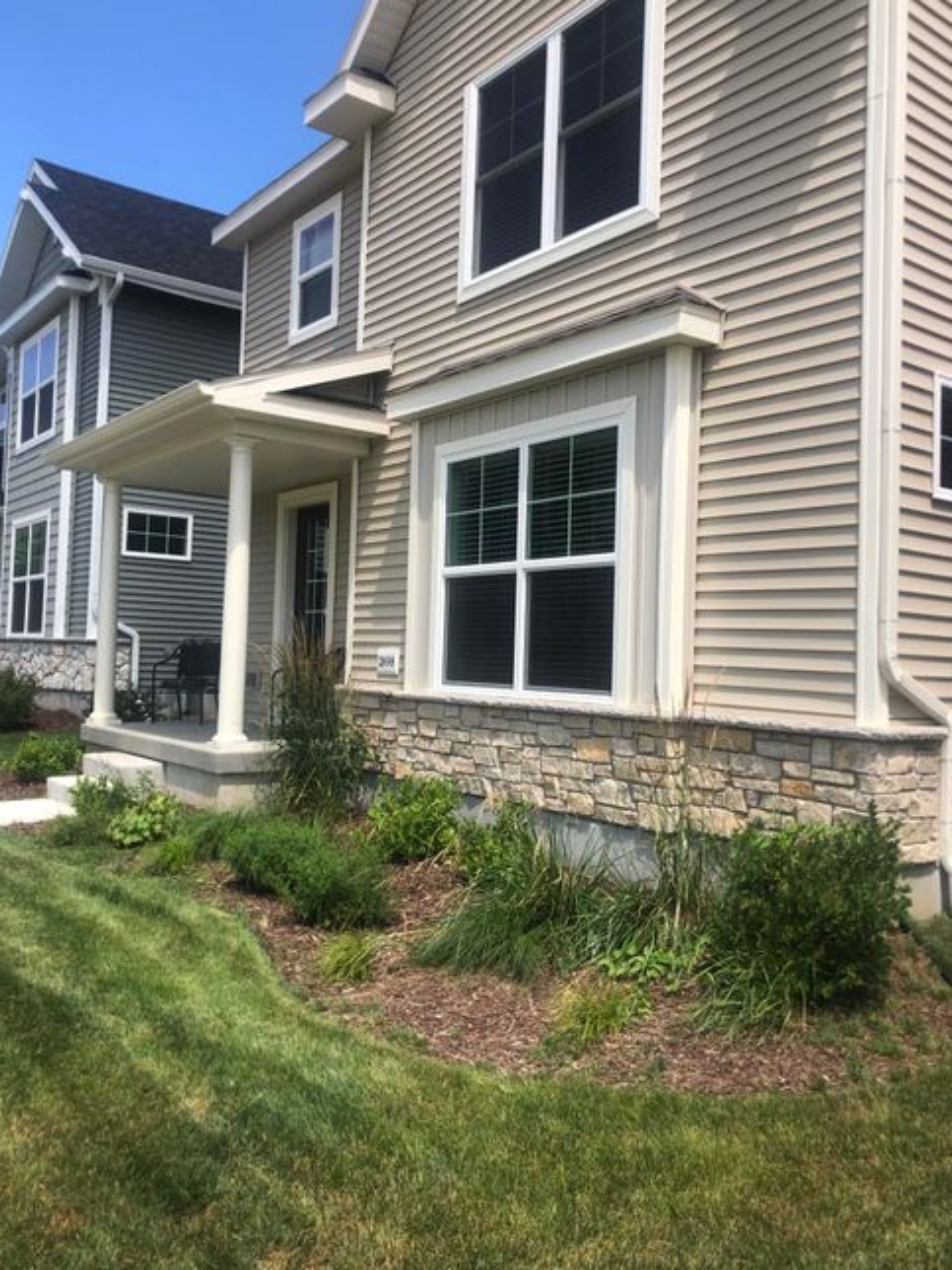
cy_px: 622
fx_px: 1063
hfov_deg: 48.2
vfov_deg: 61.7
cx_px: 477
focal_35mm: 29
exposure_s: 1/1185
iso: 20
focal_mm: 3.99
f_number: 1.8
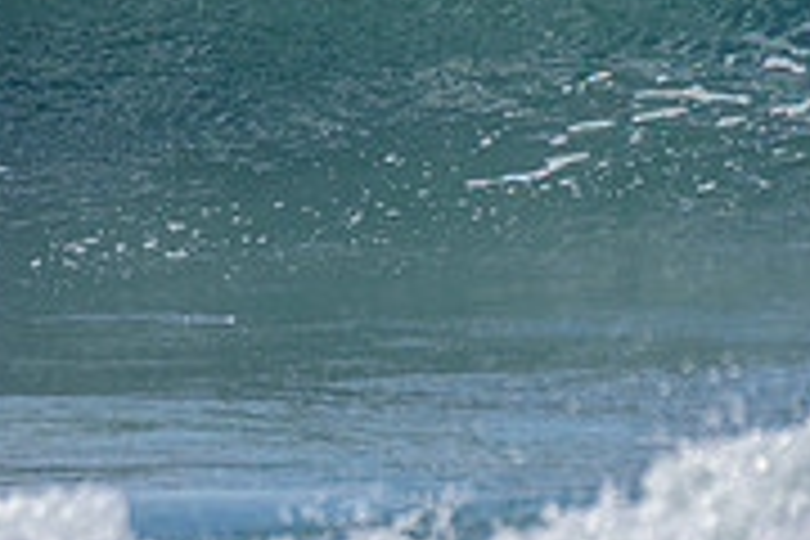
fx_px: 44367
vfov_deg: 0.7
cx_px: -204
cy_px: -76
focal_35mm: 1972
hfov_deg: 1.0
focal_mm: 500
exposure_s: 1/2000
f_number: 5.6
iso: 140
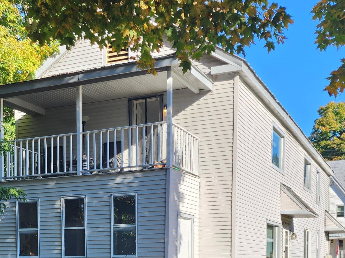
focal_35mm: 58
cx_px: 115
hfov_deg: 33.0
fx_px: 578
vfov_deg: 23.5
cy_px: 290
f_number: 1.8
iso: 12
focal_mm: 6.4
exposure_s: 1/185
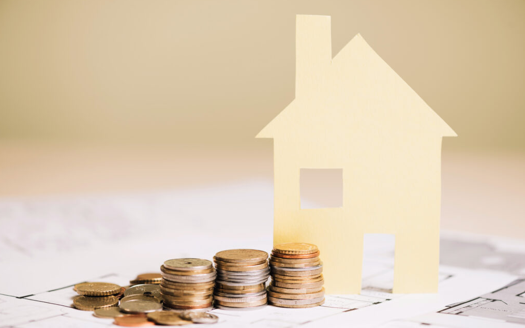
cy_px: 157
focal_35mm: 108
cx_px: 262
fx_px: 1545
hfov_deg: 19.3
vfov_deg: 12.1
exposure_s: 1/160
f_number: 5
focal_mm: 105
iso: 100
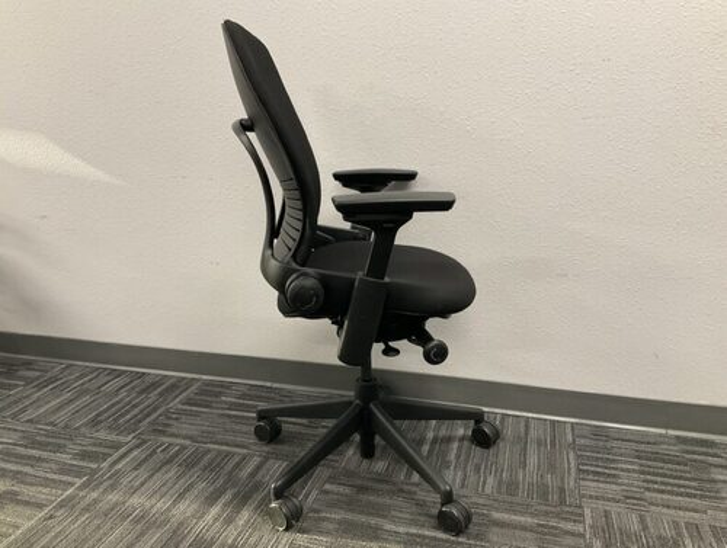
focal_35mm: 29
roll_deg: +0.3
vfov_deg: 48.4
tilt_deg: -15.3
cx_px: 364
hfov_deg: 61.6
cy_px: 274
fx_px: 610
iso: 160
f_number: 1.8
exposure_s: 1/60
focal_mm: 3
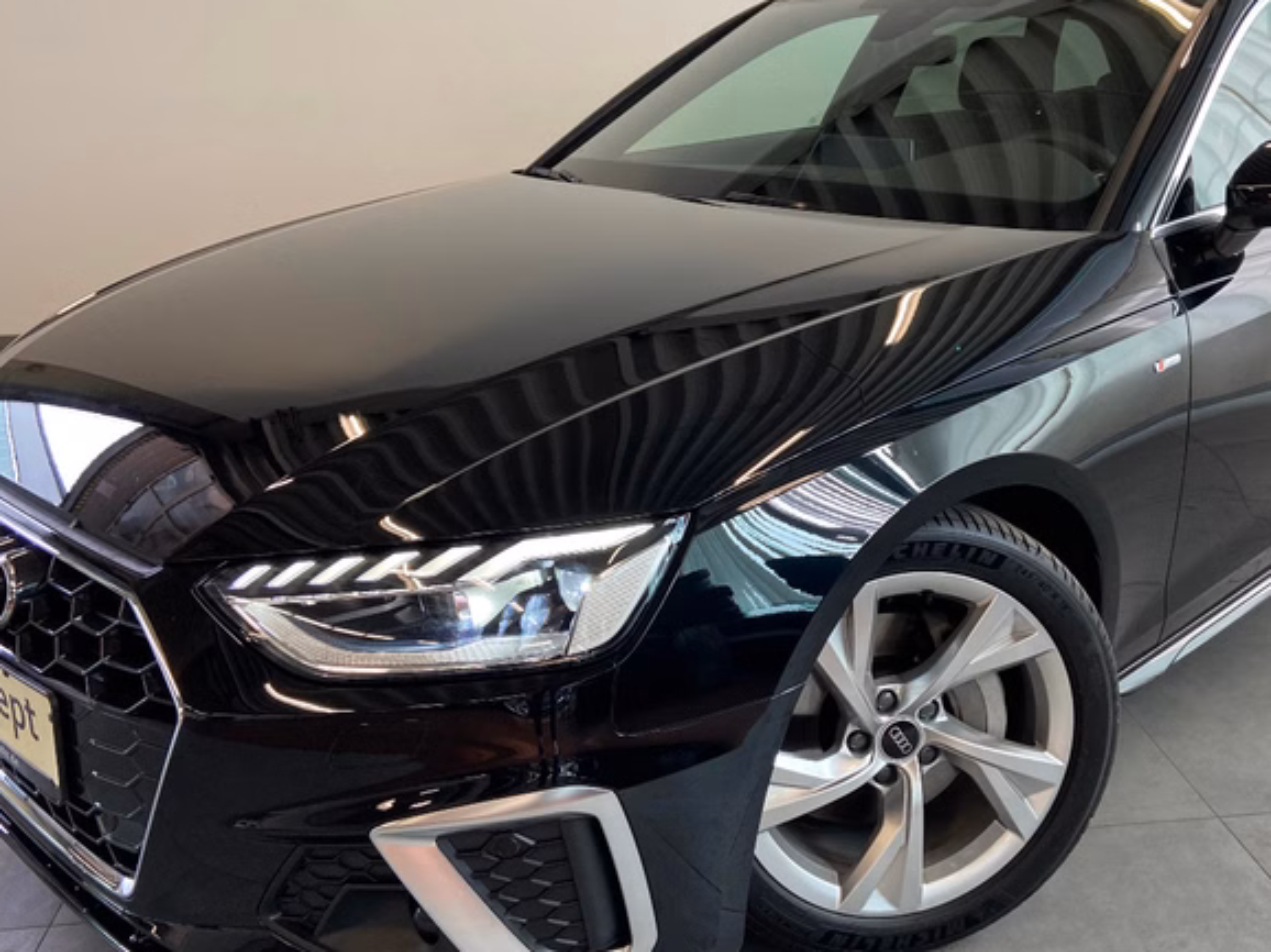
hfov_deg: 51.1
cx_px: 754
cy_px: 468
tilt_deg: -19.4
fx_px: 1321
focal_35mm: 36
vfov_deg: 39.6
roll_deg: +0.7
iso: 125
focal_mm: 4.25
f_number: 1.8
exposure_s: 1/100
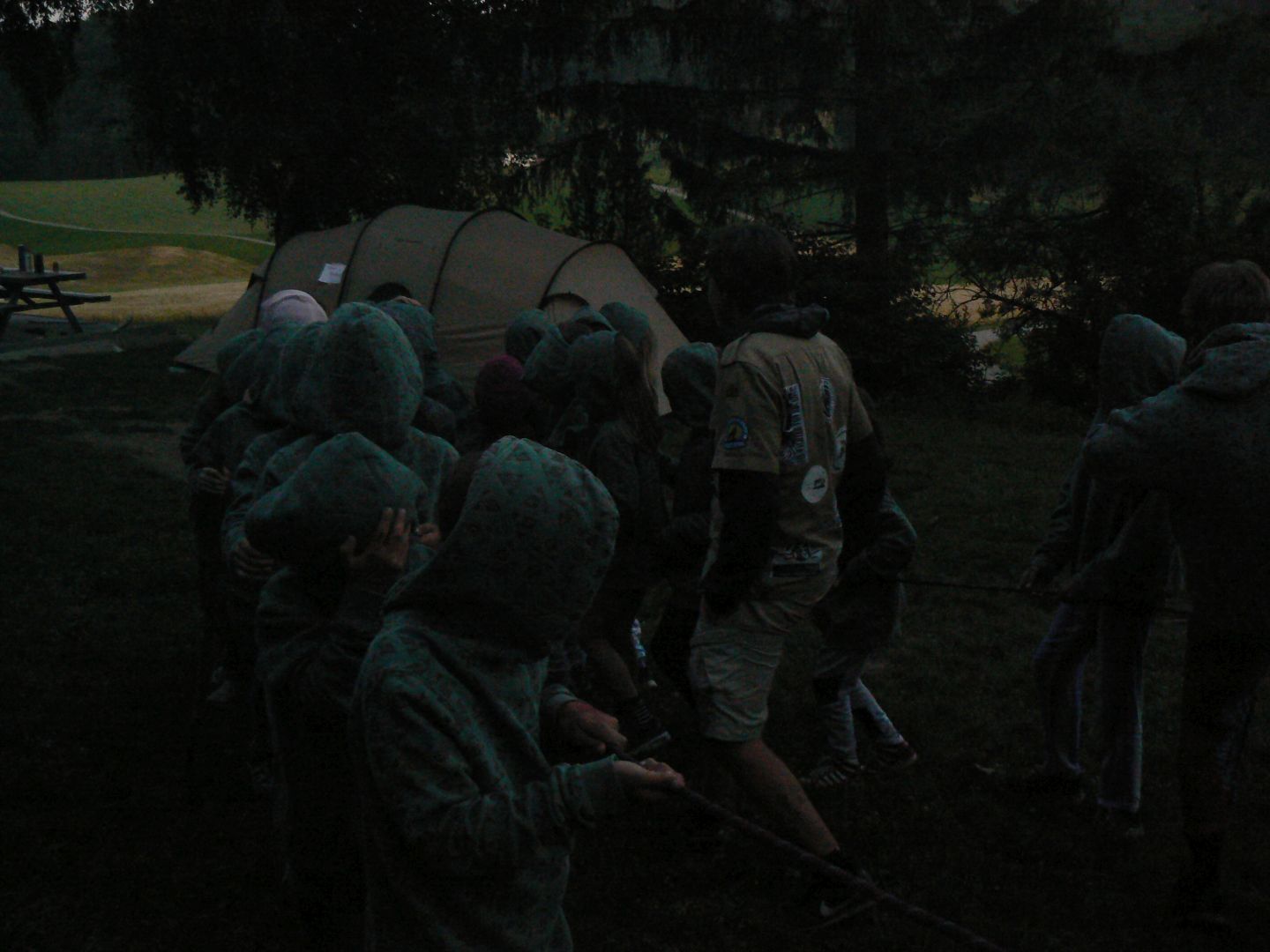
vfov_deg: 39.7
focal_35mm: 36
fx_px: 1321
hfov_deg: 51.4
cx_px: 635
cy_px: 476
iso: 400
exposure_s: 1/250
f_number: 2.8
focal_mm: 6
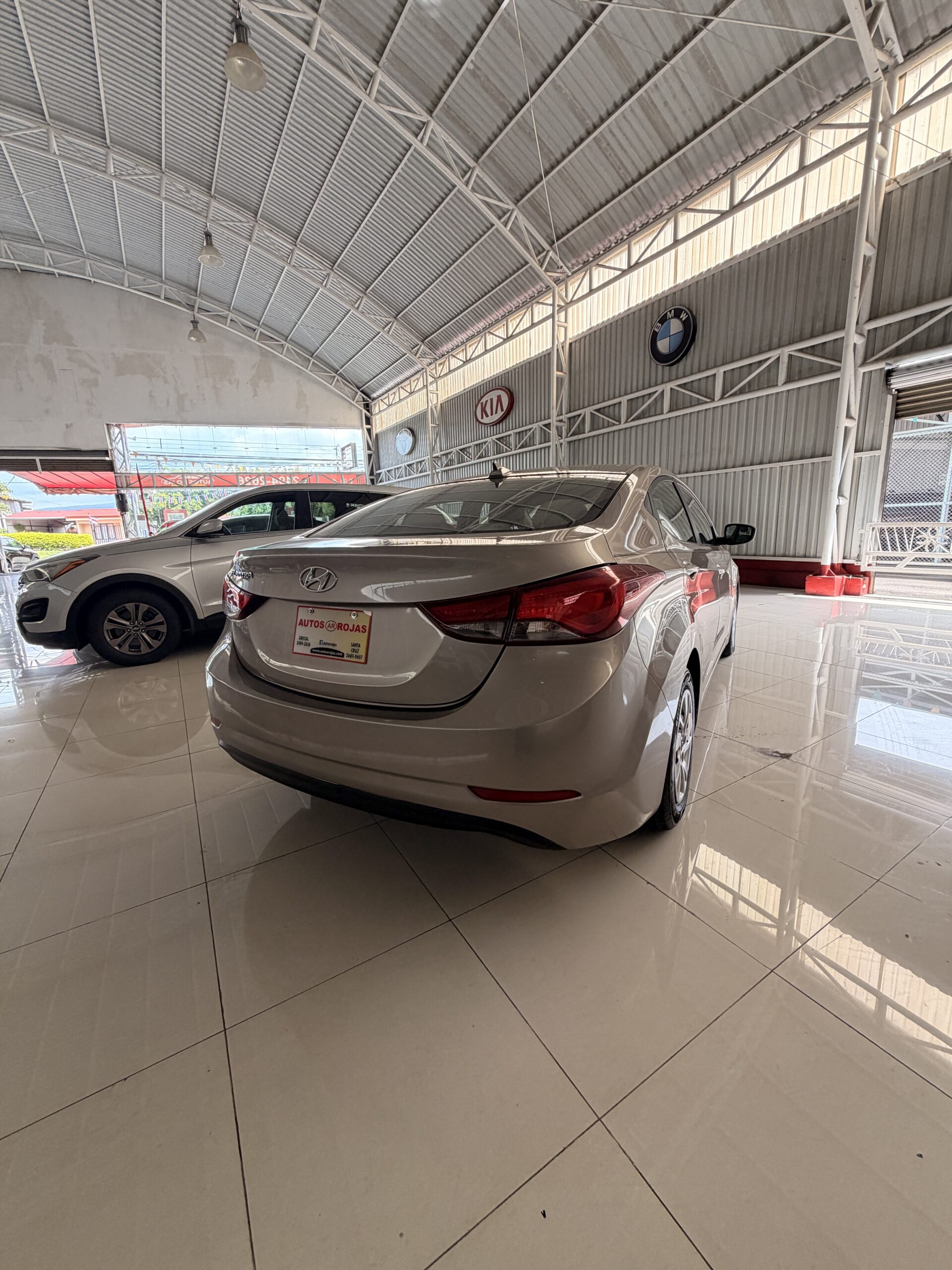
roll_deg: +2.9
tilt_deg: -11.5
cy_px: 635
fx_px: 513
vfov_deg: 102.1
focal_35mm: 14
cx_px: 476
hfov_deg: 85.7
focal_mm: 2.22
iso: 100
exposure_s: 1/121
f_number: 2.2
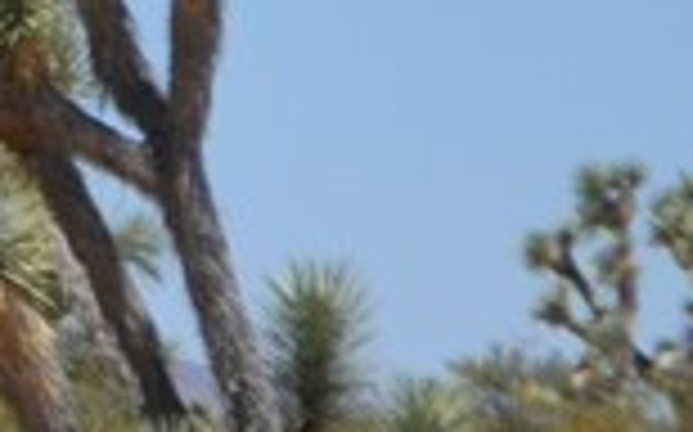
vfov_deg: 2.2
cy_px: -81
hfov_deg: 3.5
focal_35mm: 594
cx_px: -1377
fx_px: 11203
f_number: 7.1
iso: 400
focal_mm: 55
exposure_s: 1/2000
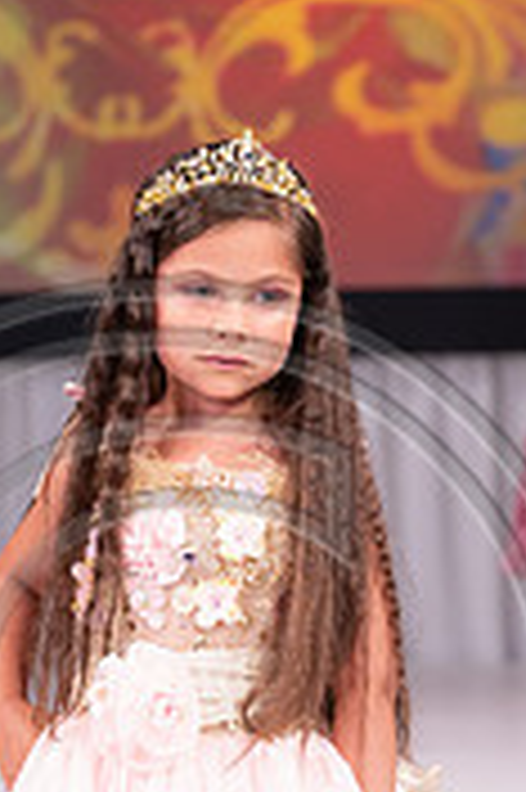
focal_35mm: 297
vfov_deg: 6.9
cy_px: 729
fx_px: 6522
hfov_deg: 4.6
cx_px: 160
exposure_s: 1/400
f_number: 5.6
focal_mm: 116
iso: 2000
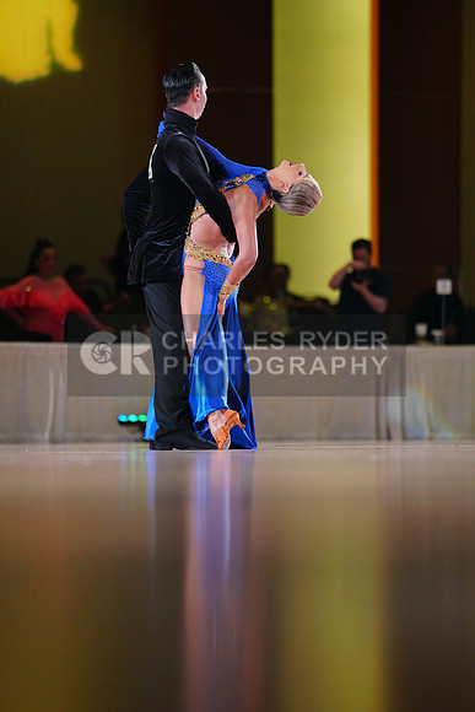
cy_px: 356
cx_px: 238
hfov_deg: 6.9
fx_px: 3956
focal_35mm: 200
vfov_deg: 10.3
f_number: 2.8
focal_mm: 200
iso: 2000
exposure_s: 1/400
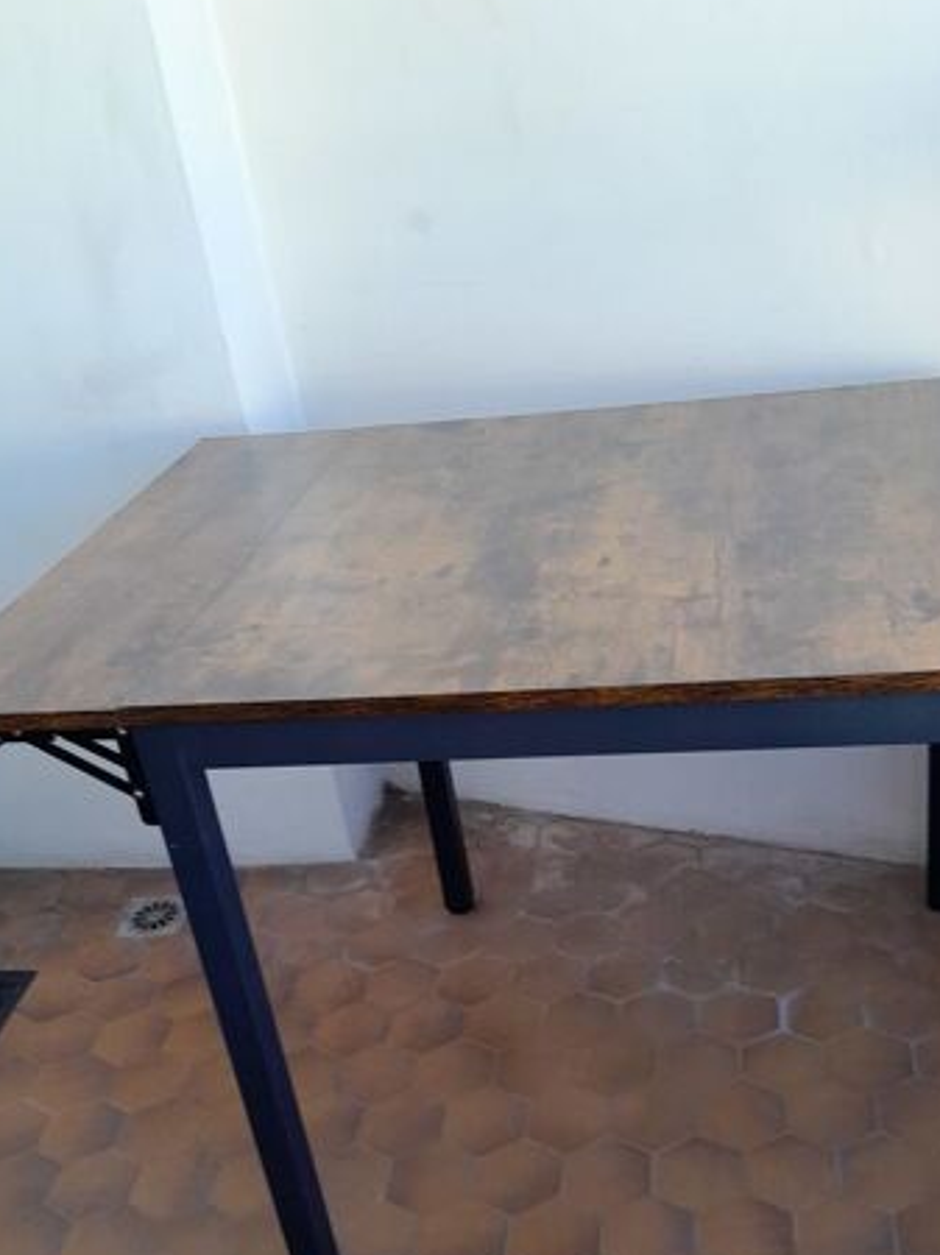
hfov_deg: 38.5
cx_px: 552
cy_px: 759
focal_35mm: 37
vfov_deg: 49.8
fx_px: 1341
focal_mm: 3.98
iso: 40
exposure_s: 1/50
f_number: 1.8
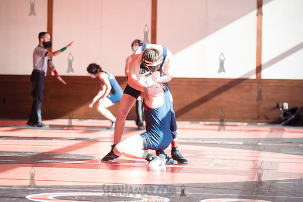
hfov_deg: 12.6
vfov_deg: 8.4
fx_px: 1372
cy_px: 91
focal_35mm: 163
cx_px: 146
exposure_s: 1/400
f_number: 4
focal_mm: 145
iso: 400
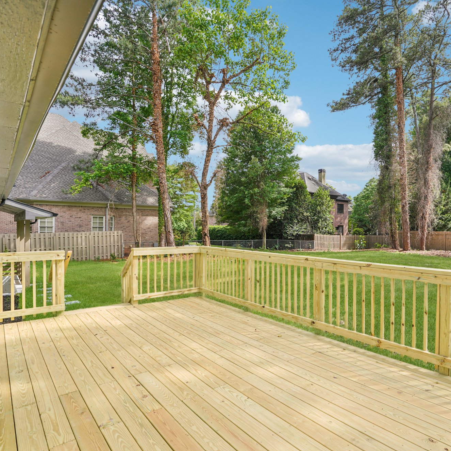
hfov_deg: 70.1
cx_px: 300
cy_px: 232
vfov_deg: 72.1
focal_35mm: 21
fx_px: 310
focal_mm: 16
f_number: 8
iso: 100
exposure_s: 1/50
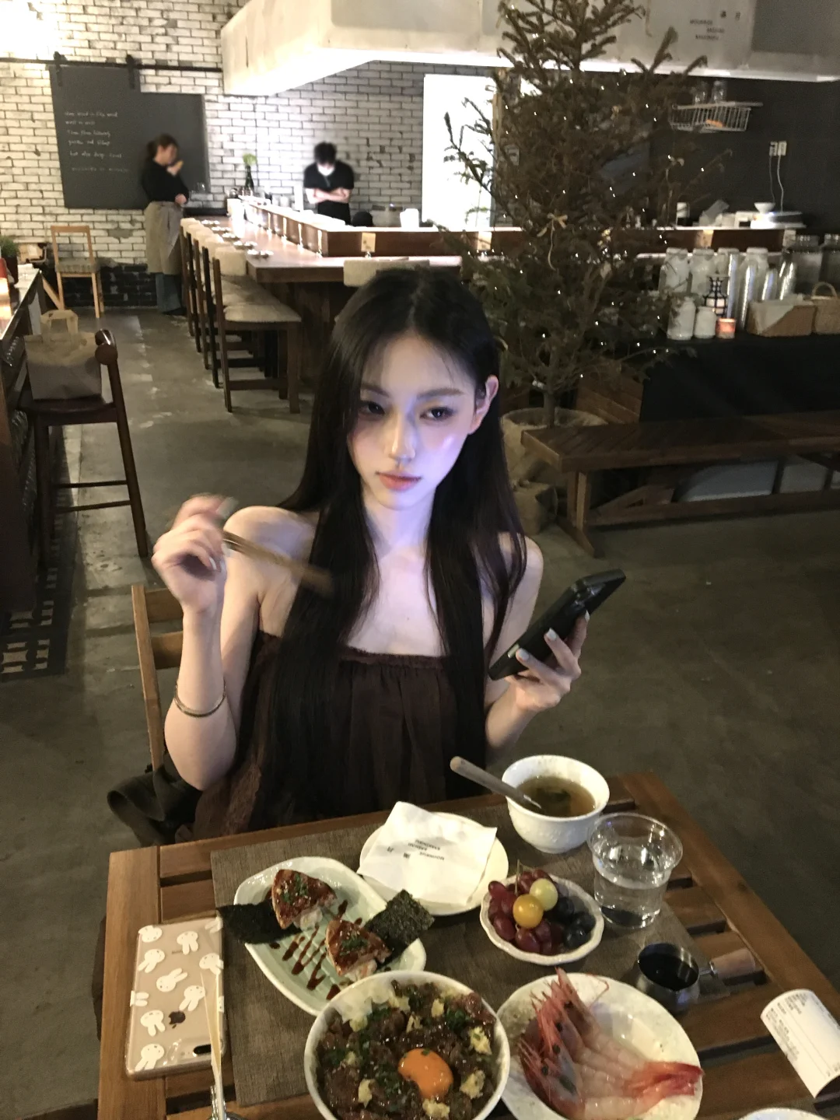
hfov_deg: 48.2
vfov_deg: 61.7
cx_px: 420
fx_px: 938
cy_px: 560
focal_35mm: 29
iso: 400
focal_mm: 4.15
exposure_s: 1/17
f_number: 2.2
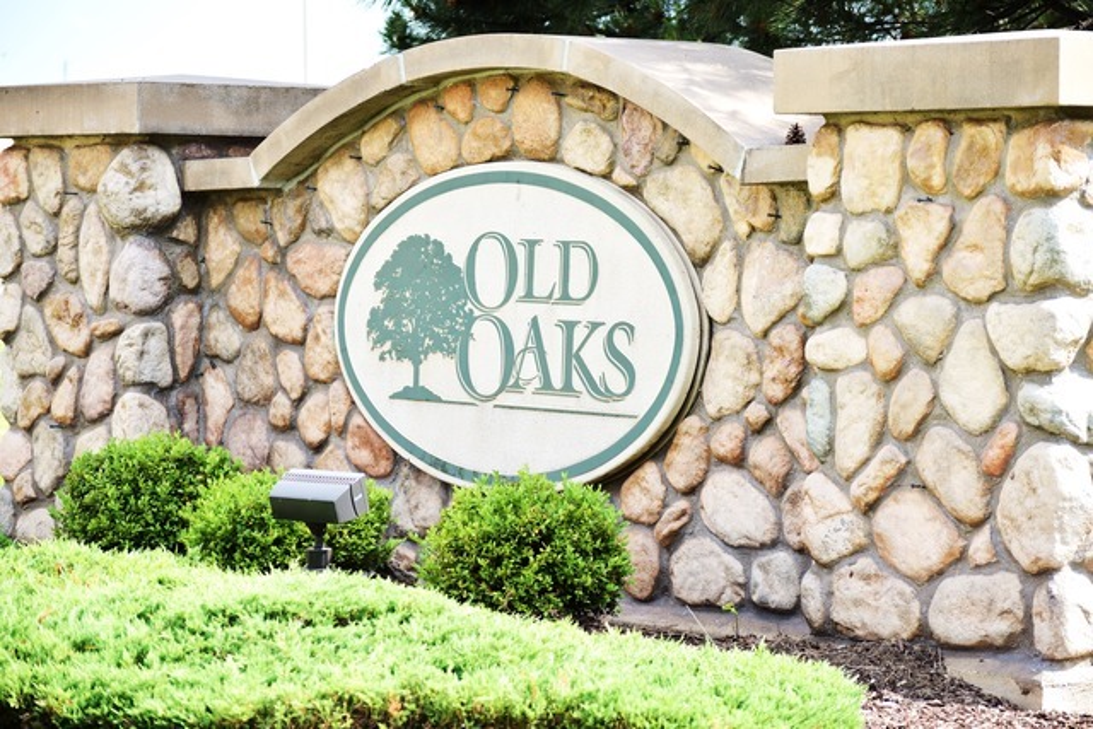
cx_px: 546
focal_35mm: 129
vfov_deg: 10.6
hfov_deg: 15.9
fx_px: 3917
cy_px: 364
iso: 100
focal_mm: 86
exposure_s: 1/320
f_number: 4.2
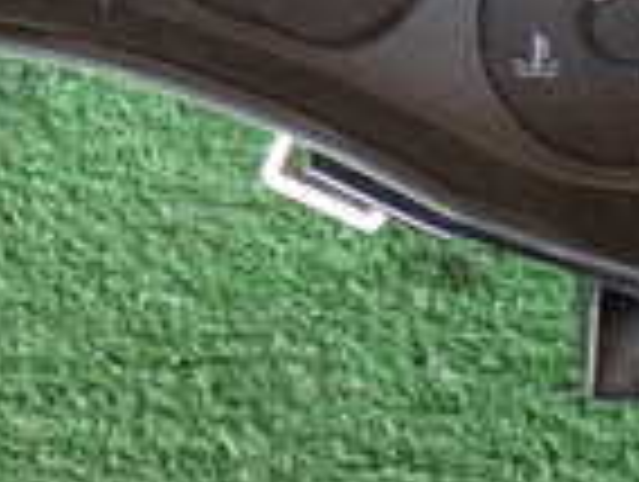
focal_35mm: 152
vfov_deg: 9.6
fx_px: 2811
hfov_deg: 12.6
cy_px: -189
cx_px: -144
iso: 160
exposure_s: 1/80
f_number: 2.5
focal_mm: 6.37
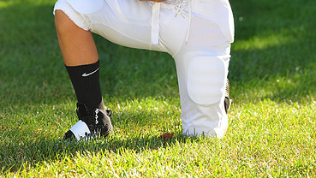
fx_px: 1861
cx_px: 152
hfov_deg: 9.7
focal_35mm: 222
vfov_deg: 5.5
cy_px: -43
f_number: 4.5
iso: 200
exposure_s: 1/320
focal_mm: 135
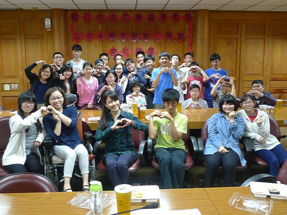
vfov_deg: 40.7
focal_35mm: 35
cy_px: 108
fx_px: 290
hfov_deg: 52.6
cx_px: 144
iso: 800
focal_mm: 7.4
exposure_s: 1/60
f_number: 2.3
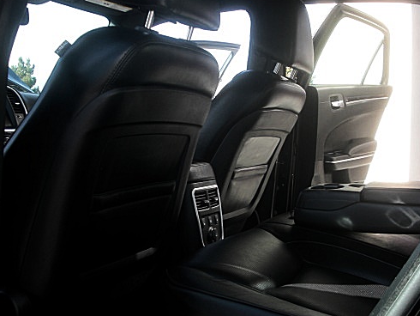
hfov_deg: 40.4
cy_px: 152
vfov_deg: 30.9
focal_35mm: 47
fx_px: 571
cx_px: 217
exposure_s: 1/125
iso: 50
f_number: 2.8
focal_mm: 6.3
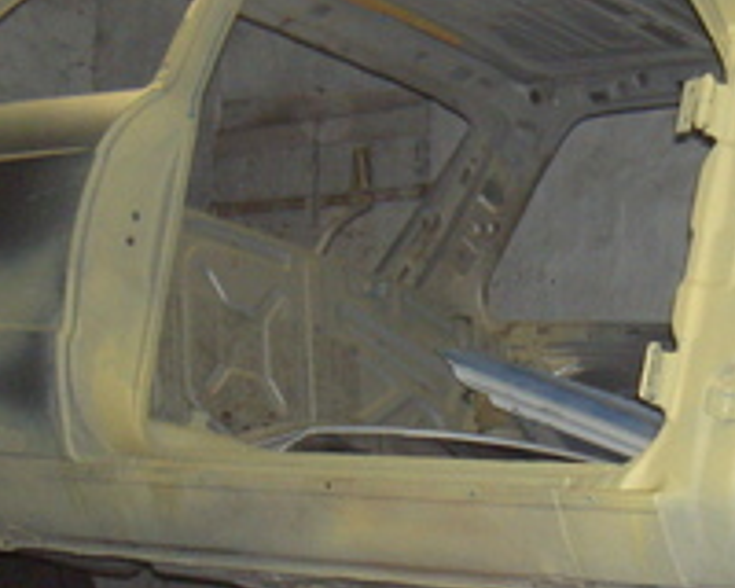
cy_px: 423
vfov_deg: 12.6
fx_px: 2654
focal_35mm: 122
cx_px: 702
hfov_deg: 15.5
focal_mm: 8
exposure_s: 1/60
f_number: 2.8
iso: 200
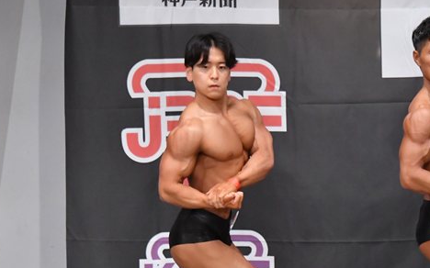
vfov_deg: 3.2
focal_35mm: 405
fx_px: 4744
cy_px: 214
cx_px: 328
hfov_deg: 5.2
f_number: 5.6
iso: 6400
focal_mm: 160
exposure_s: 1/400
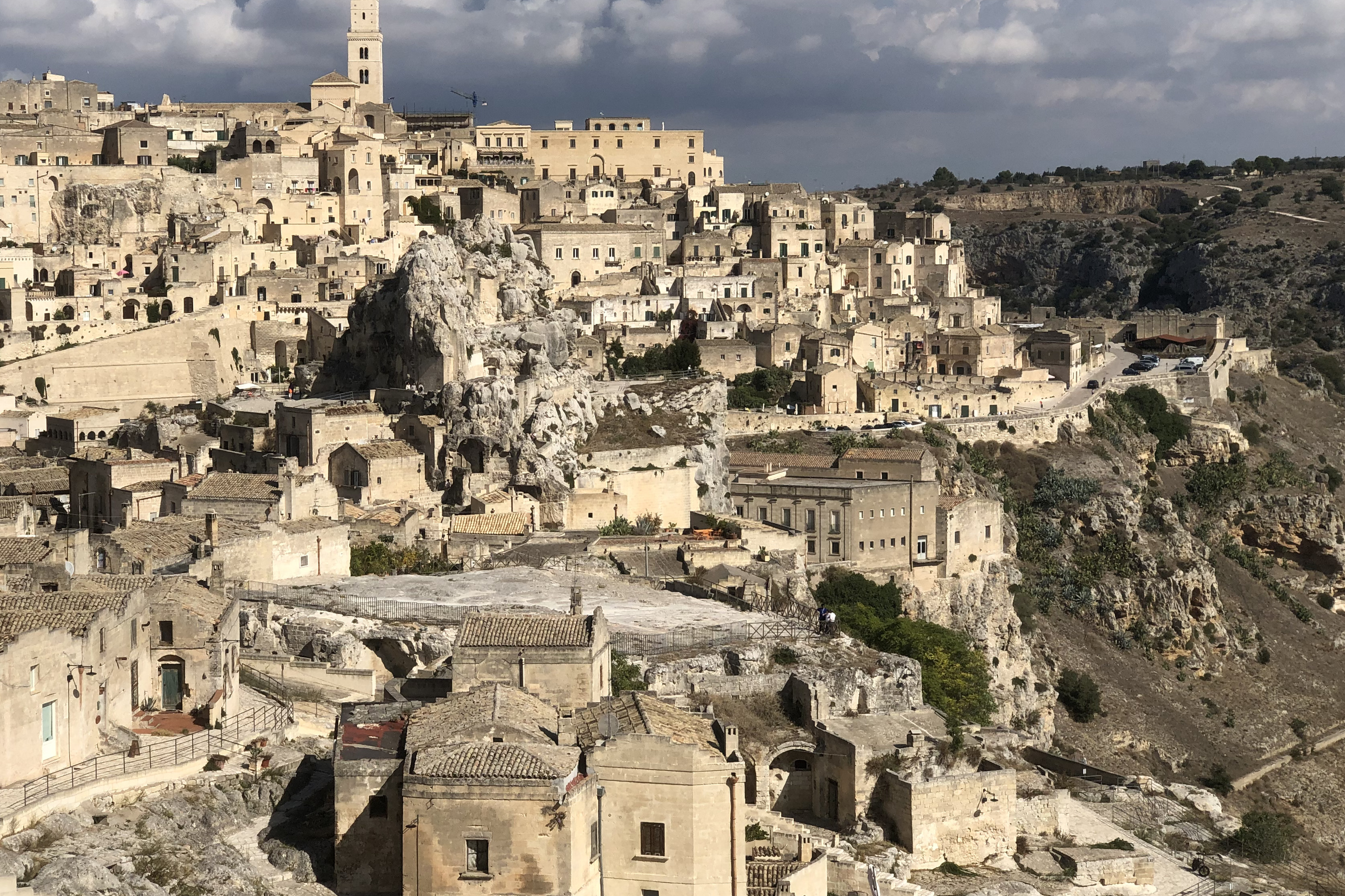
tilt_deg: -3.7
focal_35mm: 65
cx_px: 571
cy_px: 382
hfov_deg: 30.9
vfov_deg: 20.9
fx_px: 2428
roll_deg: +1.2
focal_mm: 6
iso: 16
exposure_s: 1/2315
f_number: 2.4
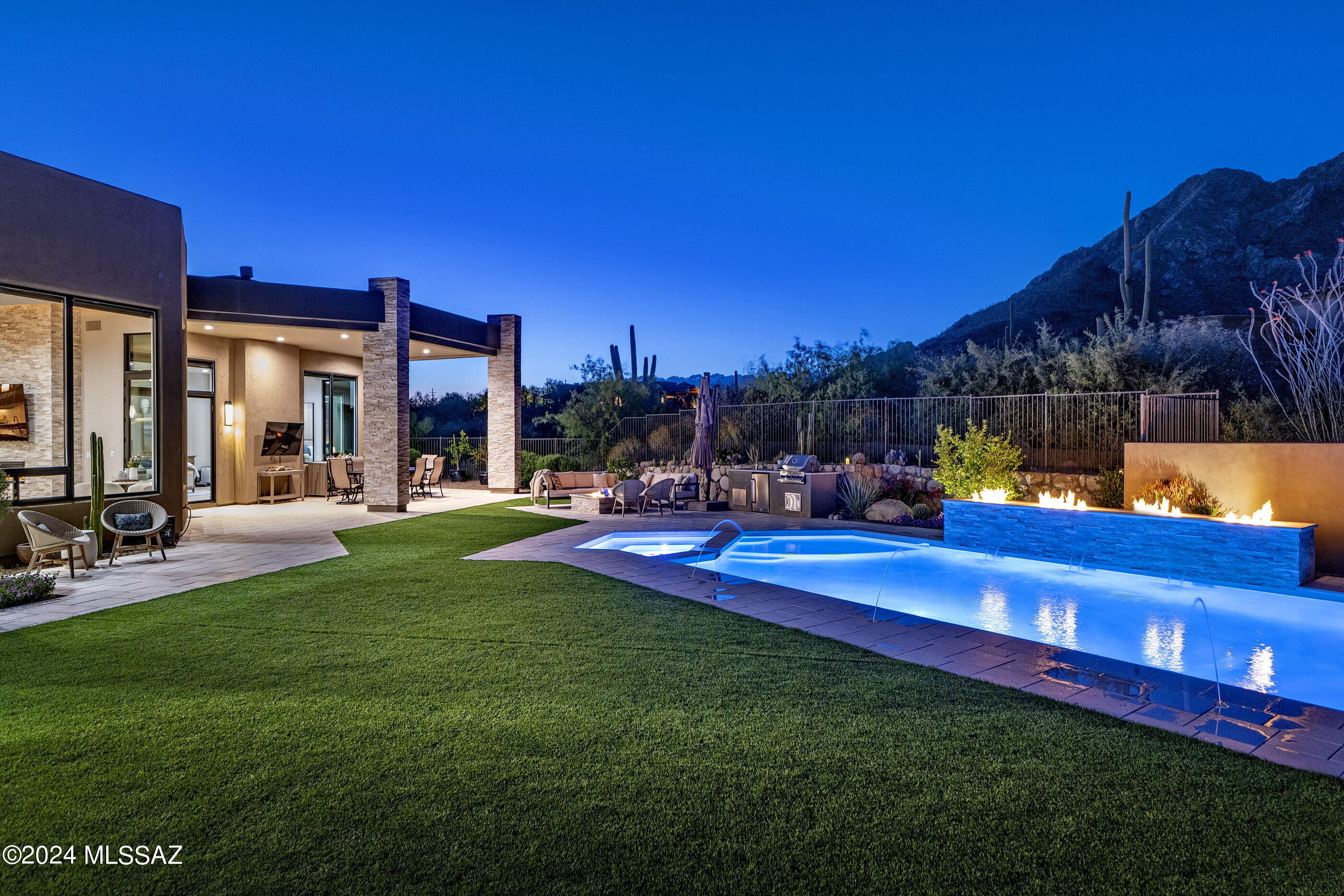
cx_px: 672
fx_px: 709
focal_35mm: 19
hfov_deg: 86.9
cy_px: 448
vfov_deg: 64.5
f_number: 4
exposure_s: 1.3
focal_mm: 19
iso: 400
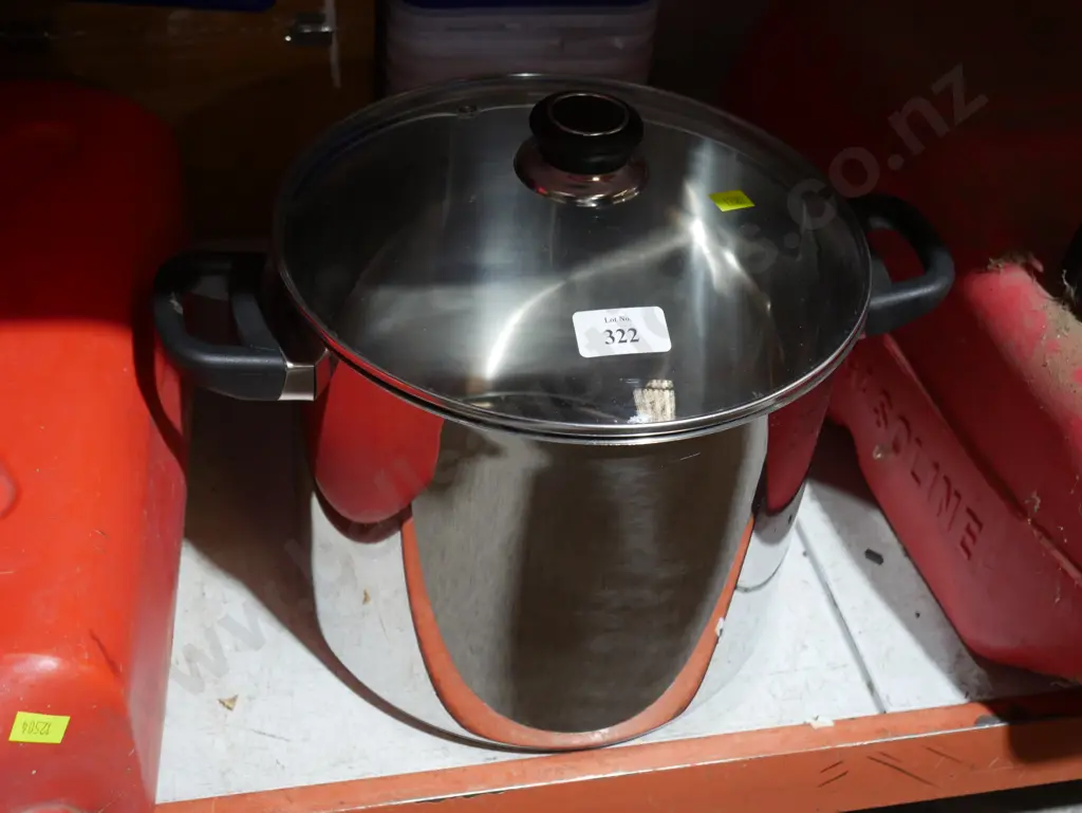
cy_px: 406
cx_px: 541
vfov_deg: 29.1
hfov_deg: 38.2
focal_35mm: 50
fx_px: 1564
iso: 1000
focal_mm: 25
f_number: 5.3
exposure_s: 1/60
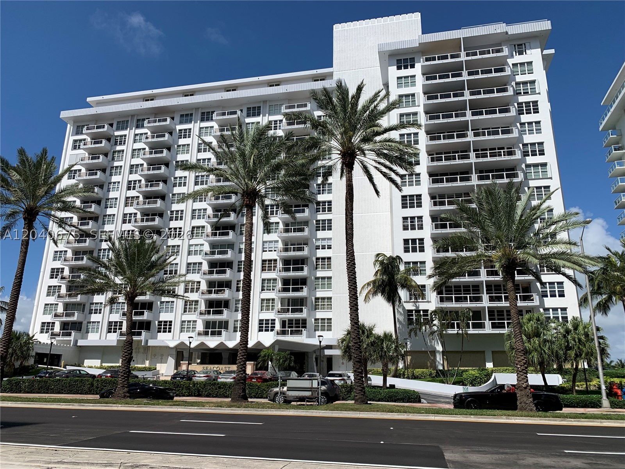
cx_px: 312
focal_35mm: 26
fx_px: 469
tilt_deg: +16.6
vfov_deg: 53.1
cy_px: 234
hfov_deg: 67.3
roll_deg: -0.8
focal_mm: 4.25
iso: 25
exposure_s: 1/4098
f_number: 1.8
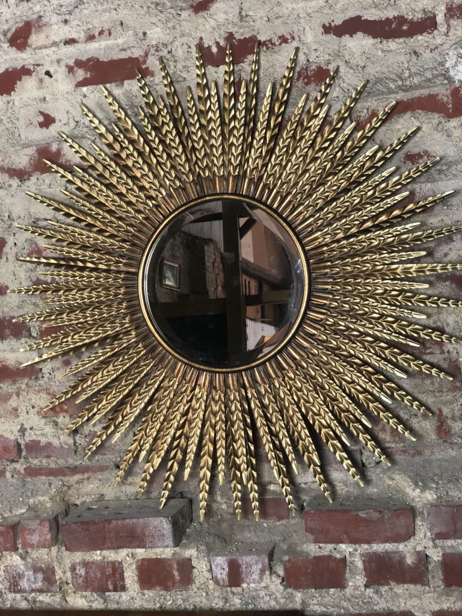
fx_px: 925
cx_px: 231
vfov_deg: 36.8
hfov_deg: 28.0
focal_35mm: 52
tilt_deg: -4.4
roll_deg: +5.4
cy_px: 308
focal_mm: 6
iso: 125
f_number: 2.4
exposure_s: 1/33
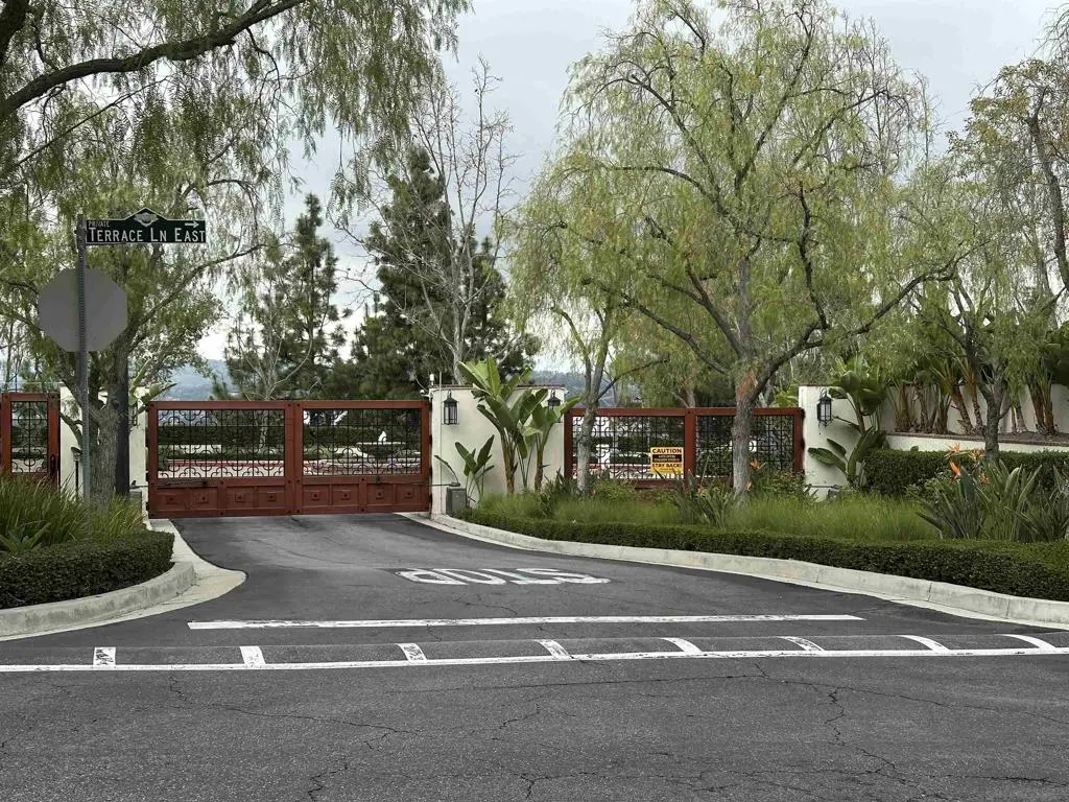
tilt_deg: -0.7
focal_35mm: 48
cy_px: 401
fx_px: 1482
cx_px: 534
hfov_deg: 39.7
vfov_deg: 30.3
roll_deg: +0.0
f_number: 1.78
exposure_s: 1/1667
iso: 64
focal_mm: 6.86
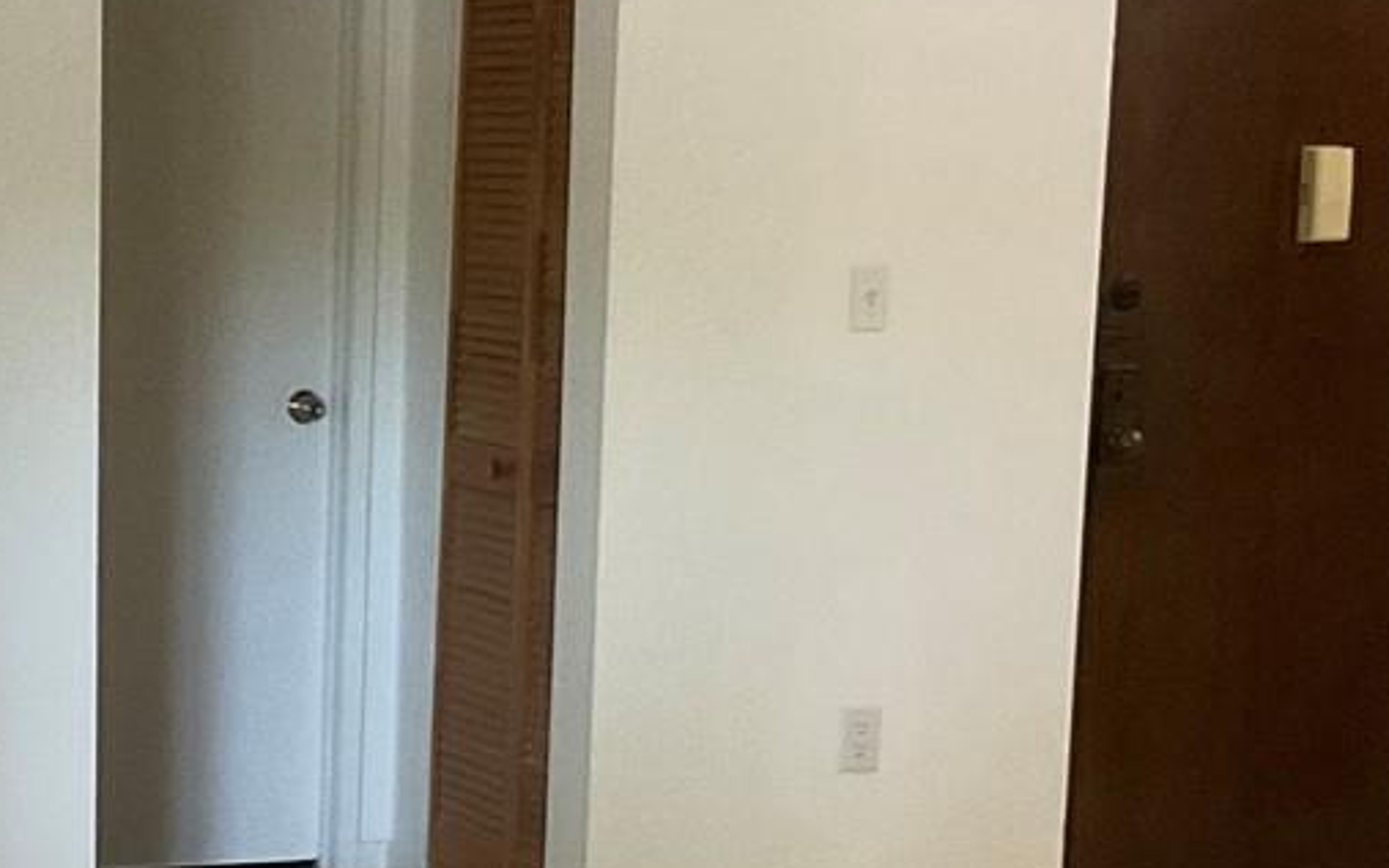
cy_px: 775
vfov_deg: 13.4
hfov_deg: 21.2
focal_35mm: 97
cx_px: 334
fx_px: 3672
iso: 250
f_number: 1.8
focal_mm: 3
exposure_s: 1/60
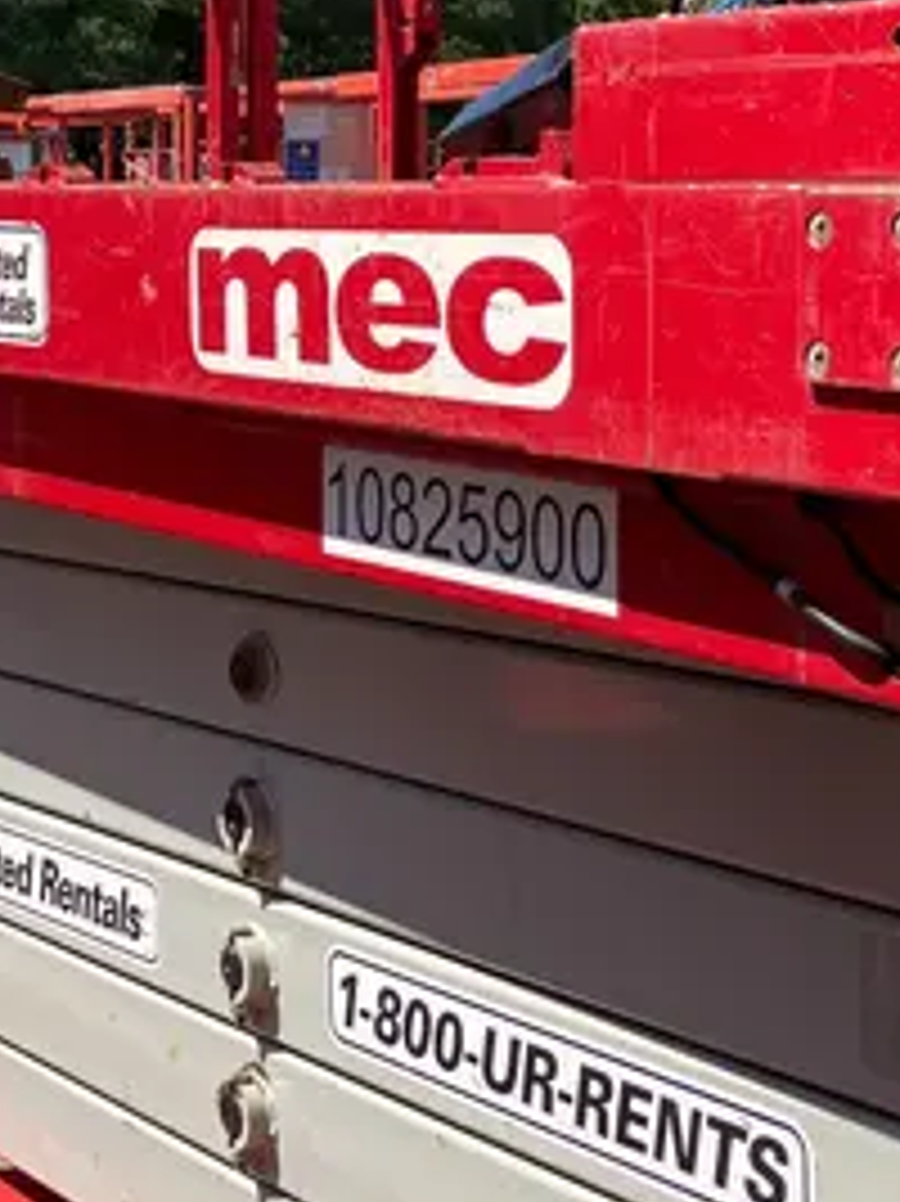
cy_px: 371
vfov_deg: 25.2
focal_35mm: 77
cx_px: 279
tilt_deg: -0.8
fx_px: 2671
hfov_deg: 19.0
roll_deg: -0.2
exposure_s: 1/1869
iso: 32
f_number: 1.8
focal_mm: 3.99
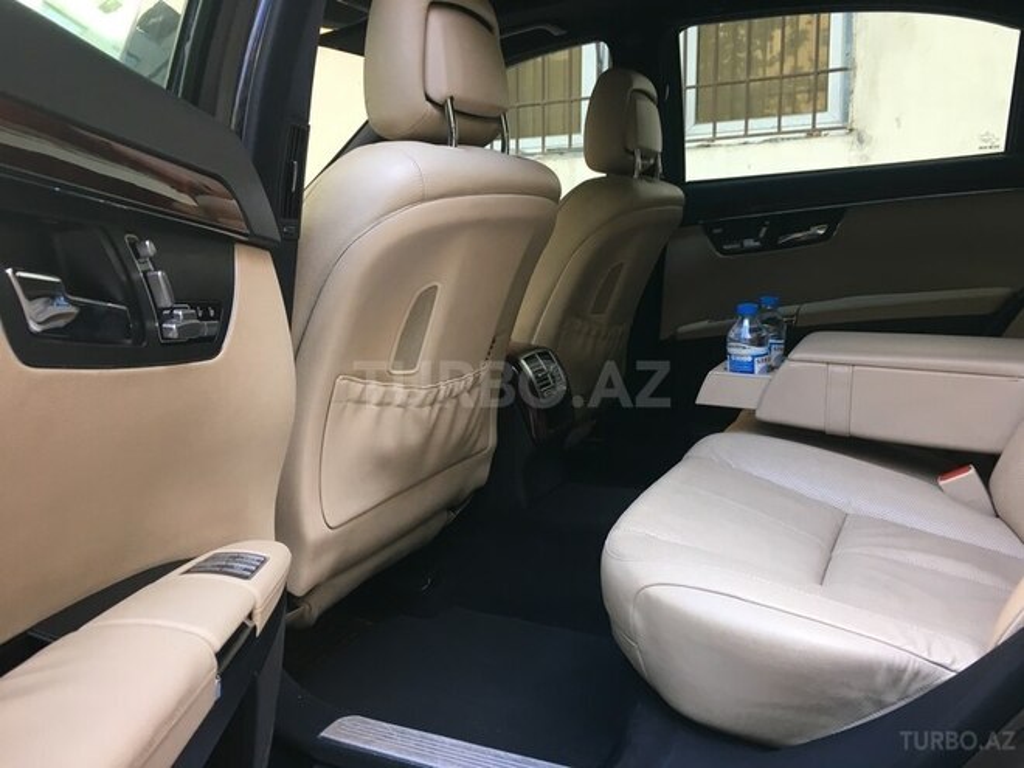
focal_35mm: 29
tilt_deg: -5.4
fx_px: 858
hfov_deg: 61.7
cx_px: 512
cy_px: 384
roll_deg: +0.0
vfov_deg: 48.2
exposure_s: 1/33
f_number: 2.2
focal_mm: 4.15
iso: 25
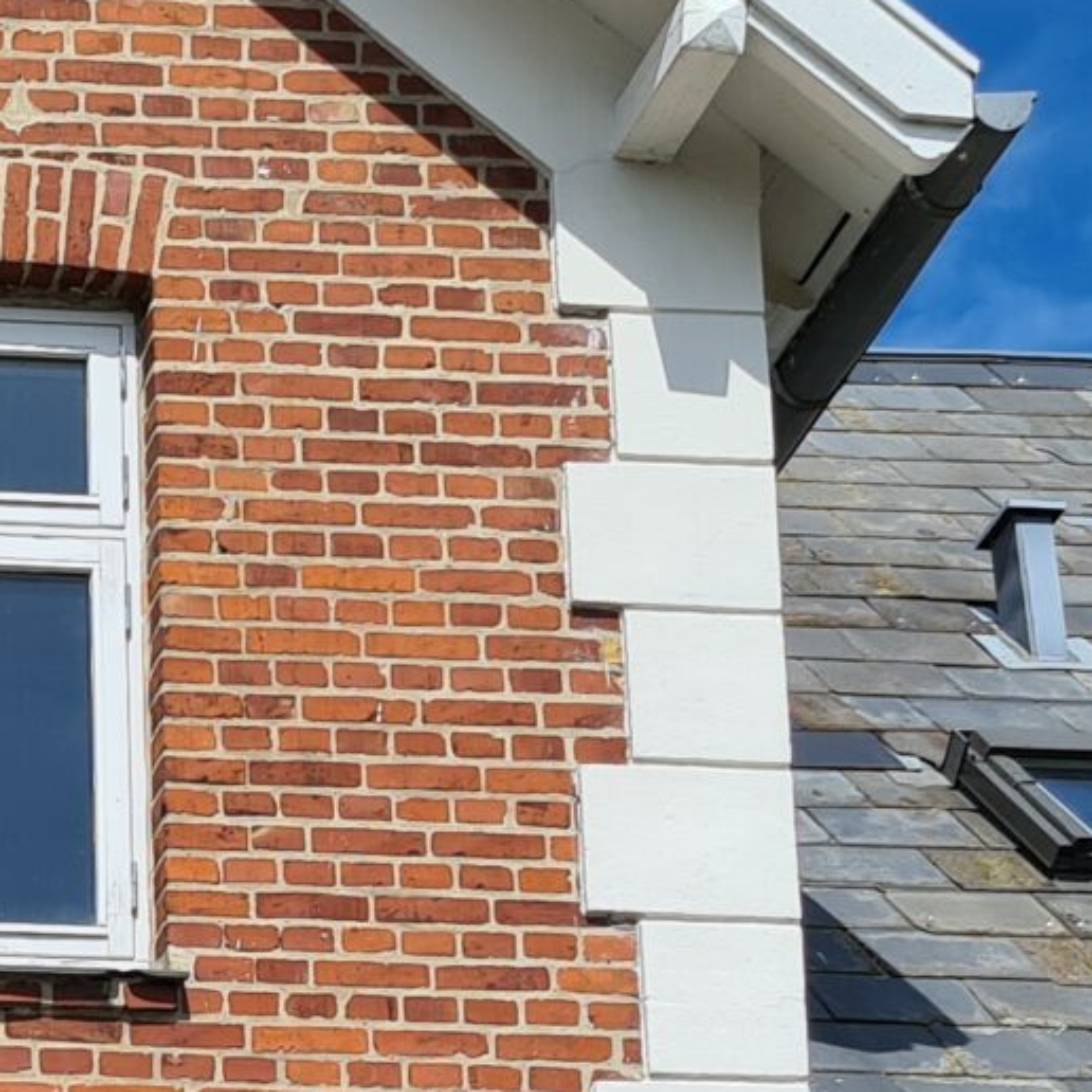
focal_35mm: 114
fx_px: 4069
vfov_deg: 14.4
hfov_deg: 14.1
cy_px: 1562
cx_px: -645
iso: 50
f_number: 1.8
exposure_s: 1/3680
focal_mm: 5.4
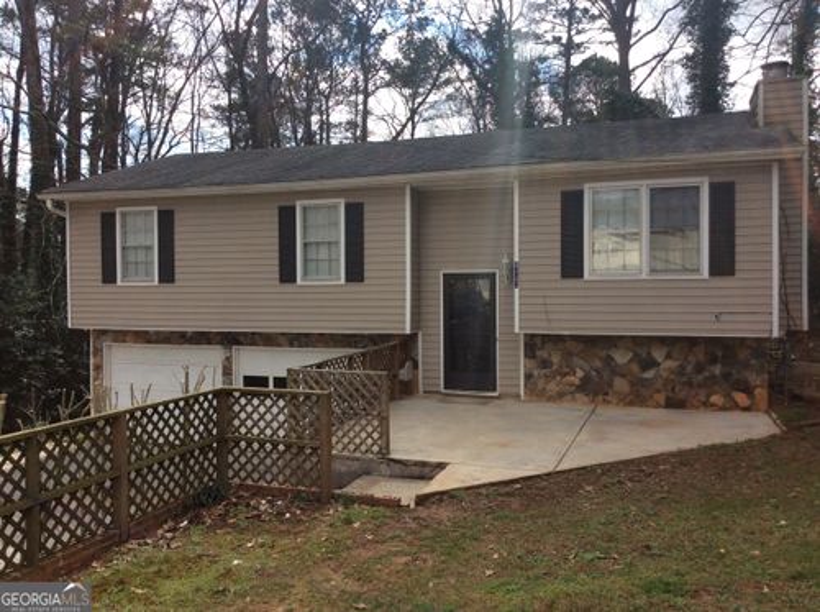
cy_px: 306
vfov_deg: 44.0
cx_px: 410
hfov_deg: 56.9
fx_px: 757
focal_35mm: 32
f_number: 2.4
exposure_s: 1/773
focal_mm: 3.3
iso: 32
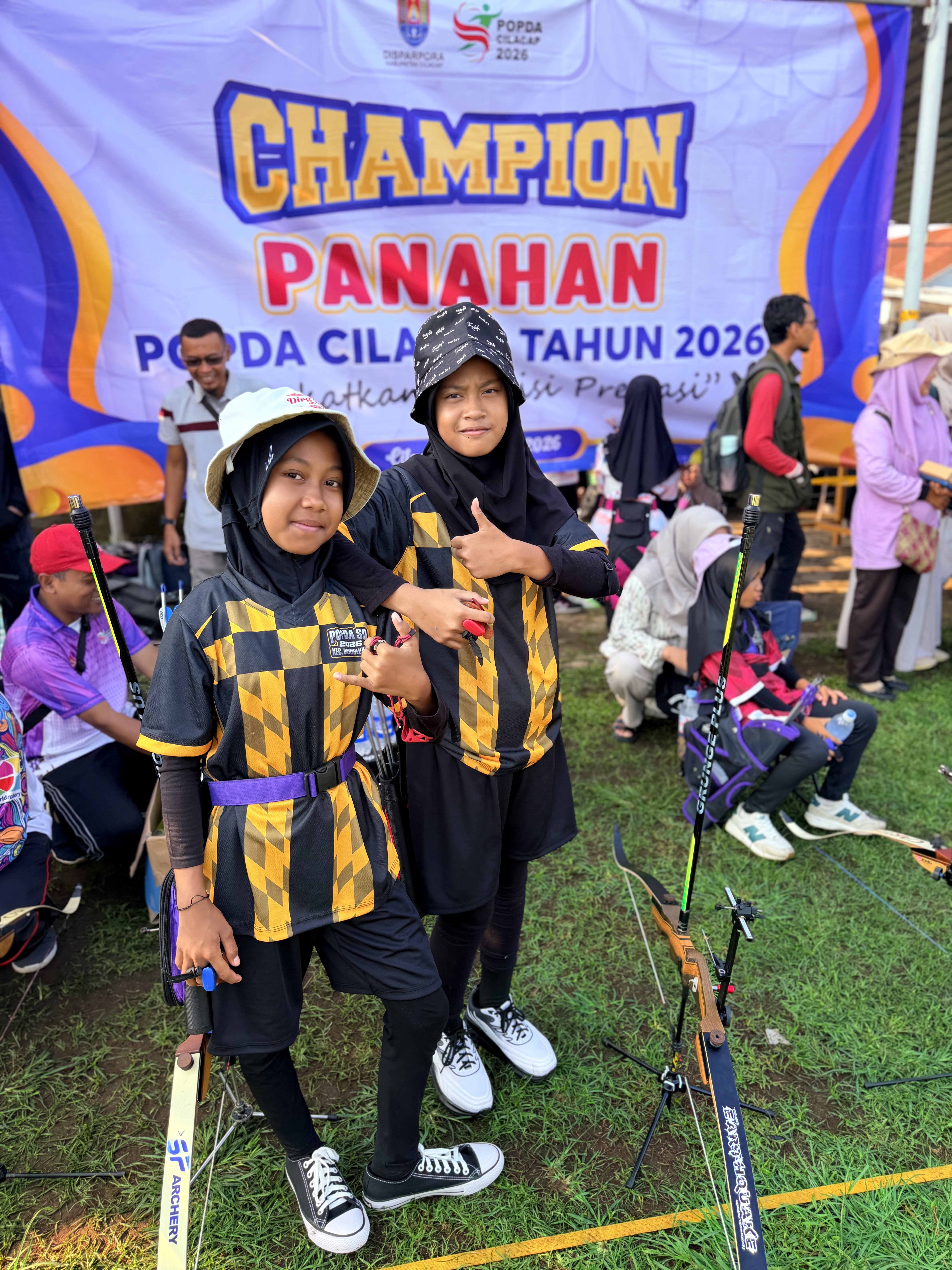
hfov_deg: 56.8
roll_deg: +0.3
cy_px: 635
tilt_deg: -17.3
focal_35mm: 24
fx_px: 880
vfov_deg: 71.6
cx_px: 476
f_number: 1.78
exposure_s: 1/374
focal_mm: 6.76
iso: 100
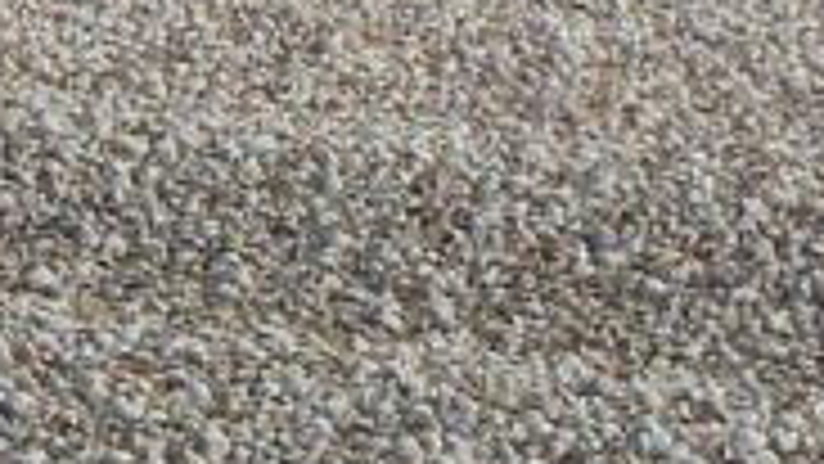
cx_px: -671
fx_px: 10140
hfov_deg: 4.6
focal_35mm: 464
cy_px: 162
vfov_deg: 2.6
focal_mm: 13.6
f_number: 8.9
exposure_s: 1/640
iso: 125
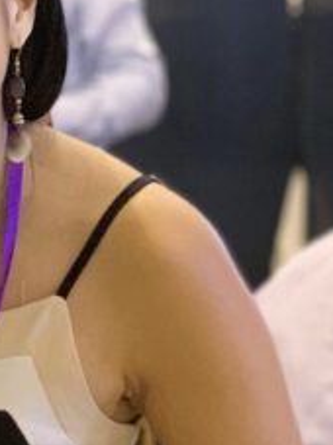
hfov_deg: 6.8
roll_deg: +1.2
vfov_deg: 9.2
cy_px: 395
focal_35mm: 214
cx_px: -266
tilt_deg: -8.2
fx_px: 2747
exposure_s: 1/30
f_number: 2.4
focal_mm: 6
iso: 640
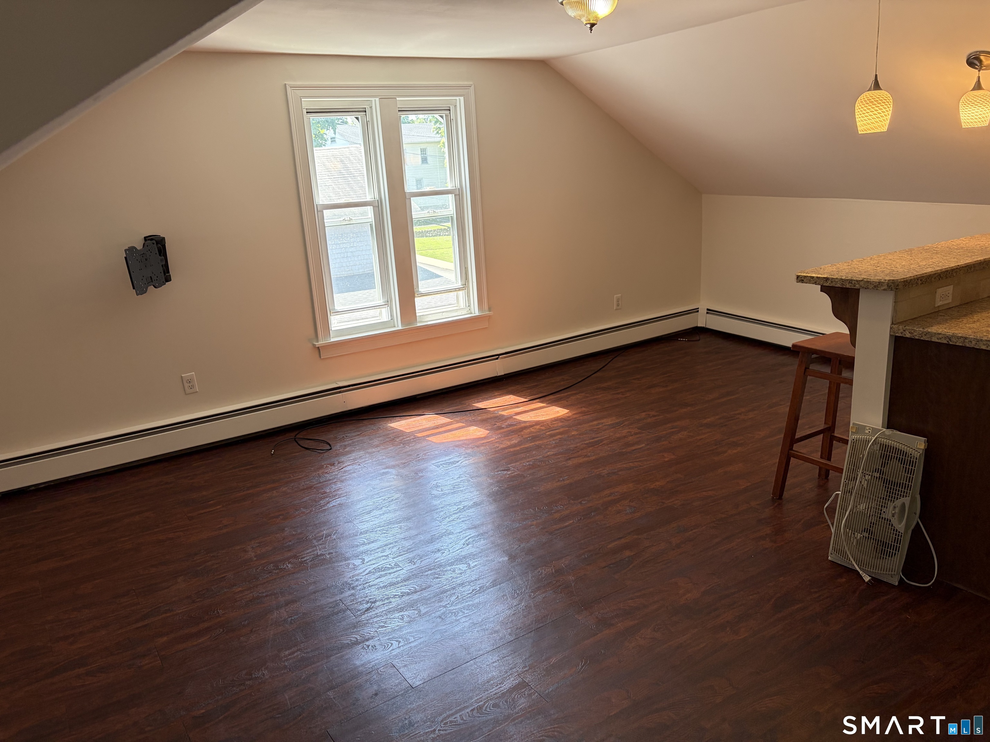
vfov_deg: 53.1
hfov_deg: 67.3
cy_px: 371
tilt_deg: -12.9
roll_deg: +3.8
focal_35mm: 26
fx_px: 744
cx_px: 495
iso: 125
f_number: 1.6
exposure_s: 1/120
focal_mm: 5.96
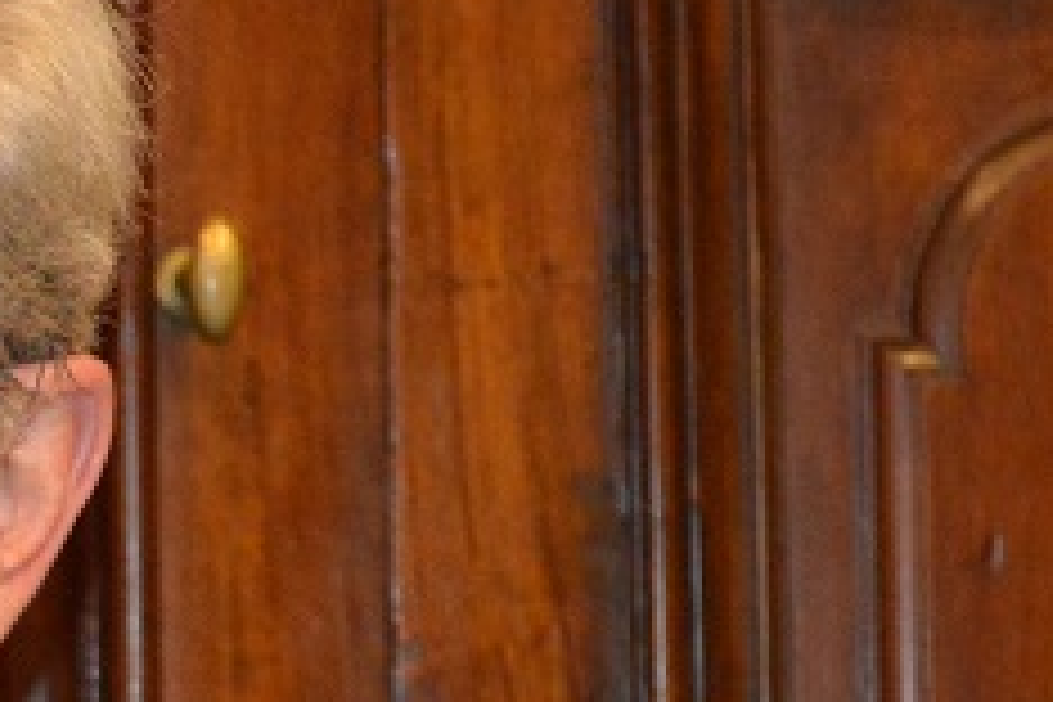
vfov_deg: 4.1
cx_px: -495
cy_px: 828
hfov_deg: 6.1
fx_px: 9769
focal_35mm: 334
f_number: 5
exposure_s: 1/60
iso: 3200
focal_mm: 58
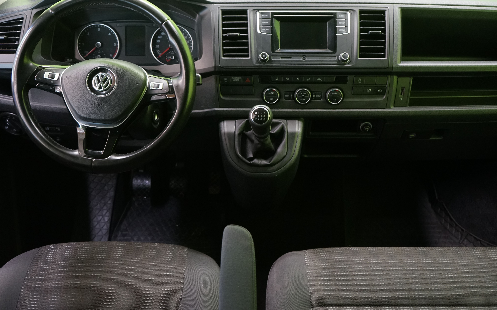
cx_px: 247
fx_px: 488
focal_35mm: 36
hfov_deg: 54.0
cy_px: 151
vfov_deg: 35.3
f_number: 5
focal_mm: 35
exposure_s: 1/20
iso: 2500
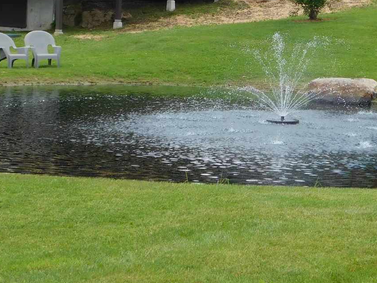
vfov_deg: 13.4
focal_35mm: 109
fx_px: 1187
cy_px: -7
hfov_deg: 18.0
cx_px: 245
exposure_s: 1/500
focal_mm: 8
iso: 125
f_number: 3.7
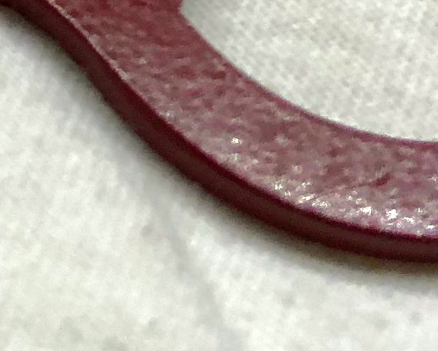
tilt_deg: -65.9
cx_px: -361
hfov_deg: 10.5
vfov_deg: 8.5
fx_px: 2230
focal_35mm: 172
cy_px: -348
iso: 32
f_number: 1.8
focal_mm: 4
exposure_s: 1/30
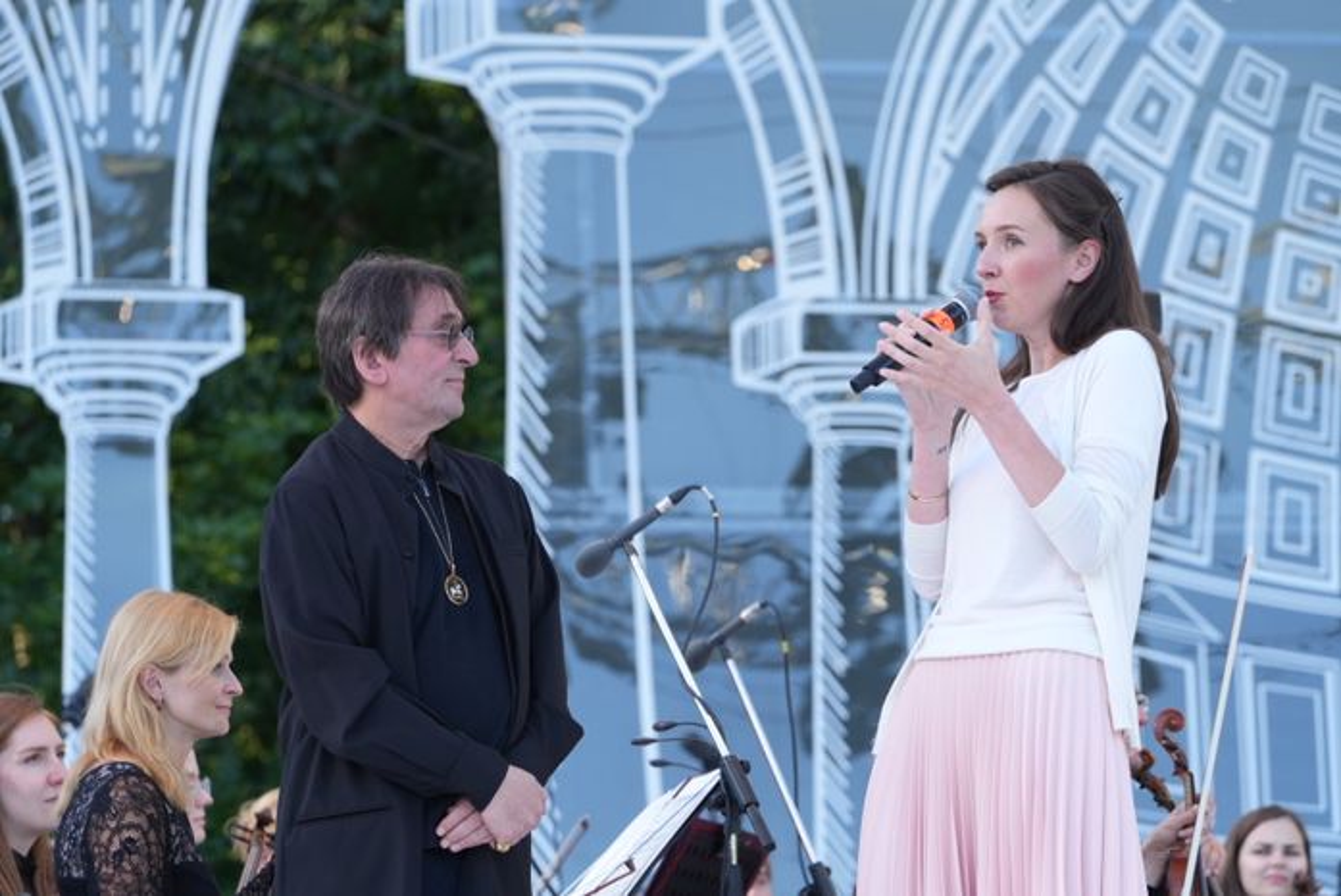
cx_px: 670
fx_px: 5816
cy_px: 448
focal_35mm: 156
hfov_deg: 13.2
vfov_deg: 8.8
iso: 500
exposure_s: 1/200
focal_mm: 156
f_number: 5.6
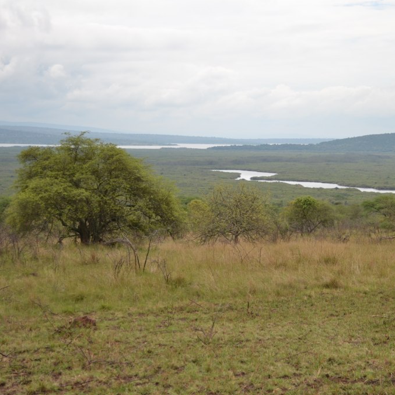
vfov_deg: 21.4
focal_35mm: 81
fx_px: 1046
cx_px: 242
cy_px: 198
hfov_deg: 21.4
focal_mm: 42
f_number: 4.8
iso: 100
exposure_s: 1/640
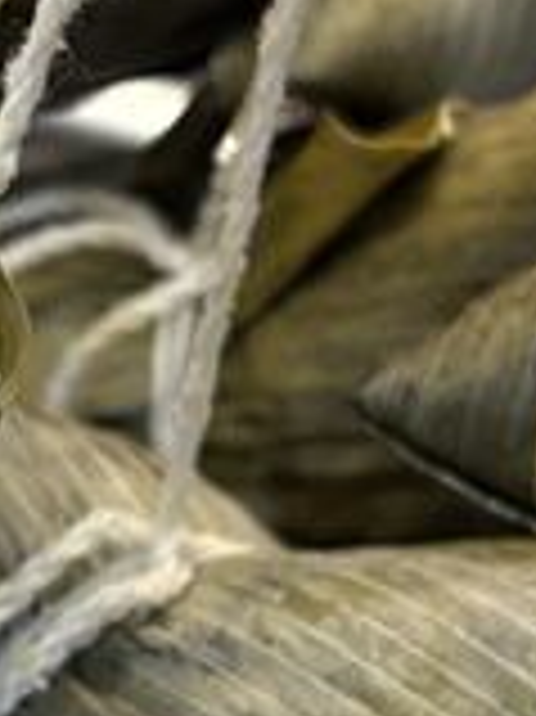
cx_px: -27
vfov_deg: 20.0
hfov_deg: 14.8
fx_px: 2026
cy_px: 410
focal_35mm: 98
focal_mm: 5.96
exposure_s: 1/60
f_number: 1.6
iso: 200
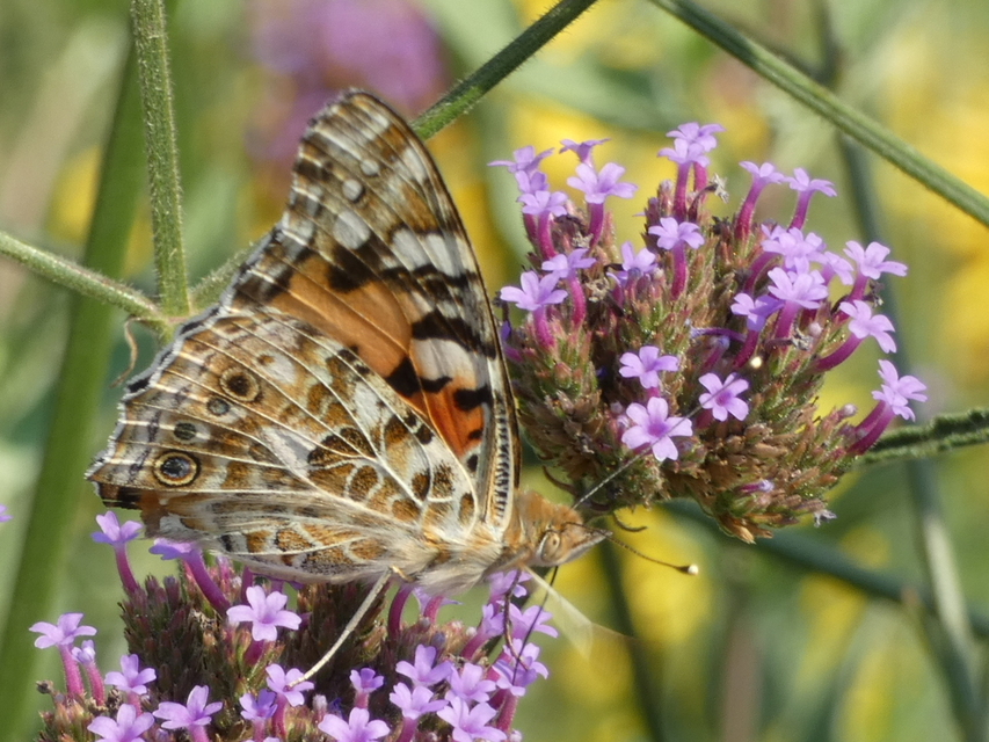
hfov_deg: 7.0
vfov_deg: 5.3
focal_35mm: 282
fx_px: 8058
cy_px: 371
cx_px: 494
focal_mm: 50.6
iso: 80
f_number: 5.5
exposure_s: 1/100
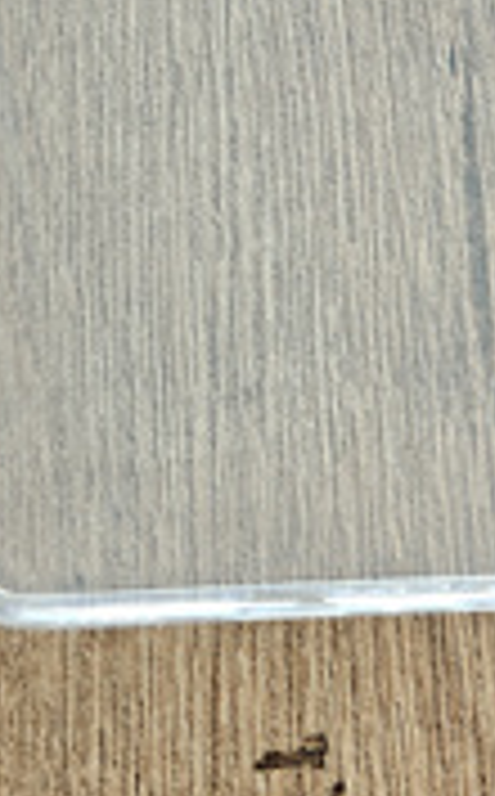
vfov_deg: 26.6
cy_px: -54
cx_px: 272
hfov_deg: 18.0
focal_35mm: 72
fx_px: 1560
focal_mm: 5.59
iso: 640
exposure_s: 1/94
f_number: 1.8
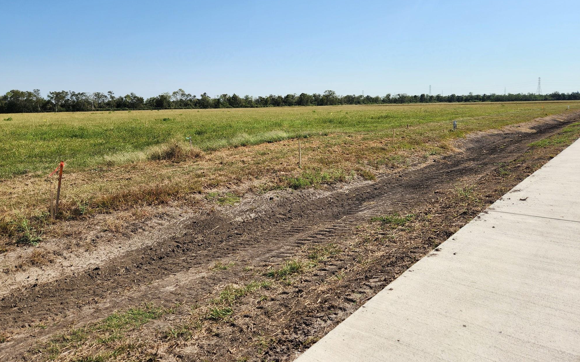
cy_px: 140
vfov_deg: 48.9
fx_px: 395
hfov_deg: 72.5
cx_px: 285
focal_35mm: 25
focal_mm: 5.4
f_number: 1.8
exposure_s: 1/2470
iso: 20
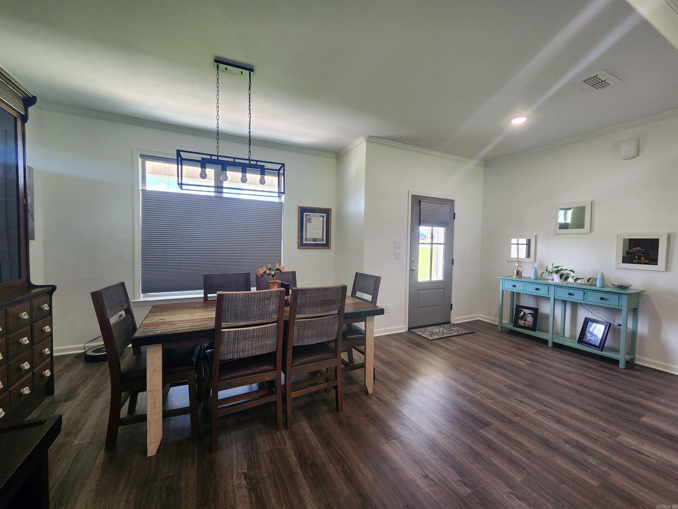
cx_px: 339
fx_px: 255
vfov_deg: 89.9
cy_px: 254
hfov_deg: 106.2
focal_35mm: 13
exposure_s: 1/60
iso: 160
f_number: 2.2
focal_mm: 2.2
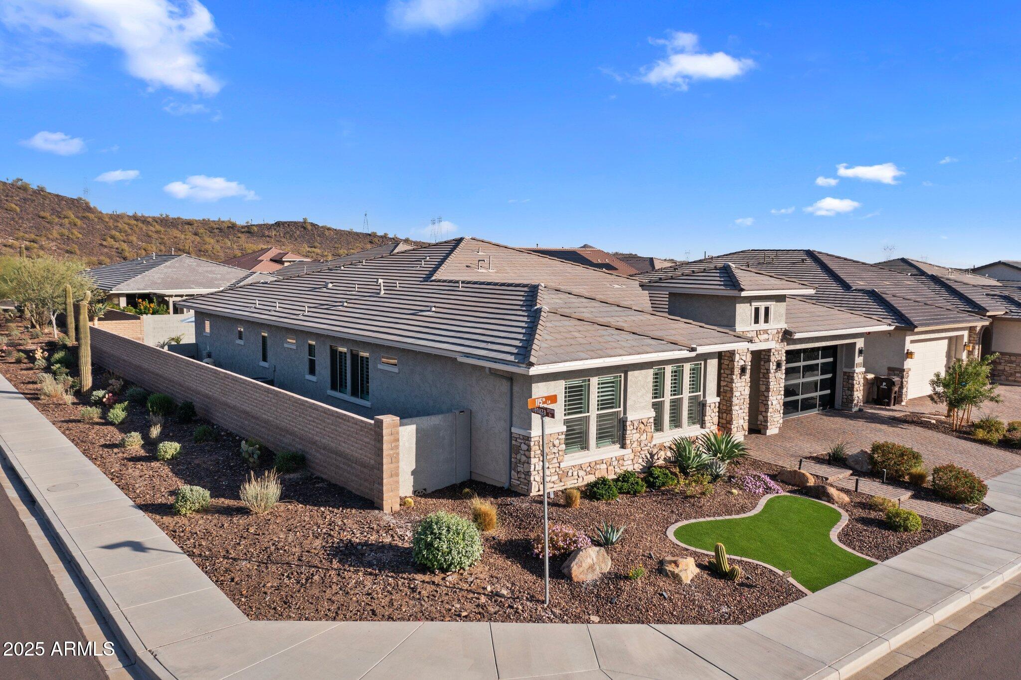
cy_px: 340
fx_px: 794
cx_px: 510
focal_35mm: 28
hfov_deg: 65.5
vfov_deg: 46.4
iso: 100
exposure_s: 1/160
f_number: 3.2
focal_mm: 10.26
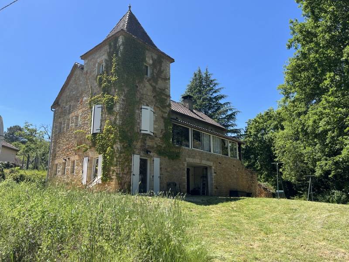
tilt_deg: +13.3
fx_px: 262
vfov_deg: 53.1
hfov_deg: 67.3
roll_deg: +0.3
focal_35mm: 26
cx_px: 174
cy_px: 131
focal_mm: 5.1
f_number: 1.6
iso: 50
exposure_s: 1/1992
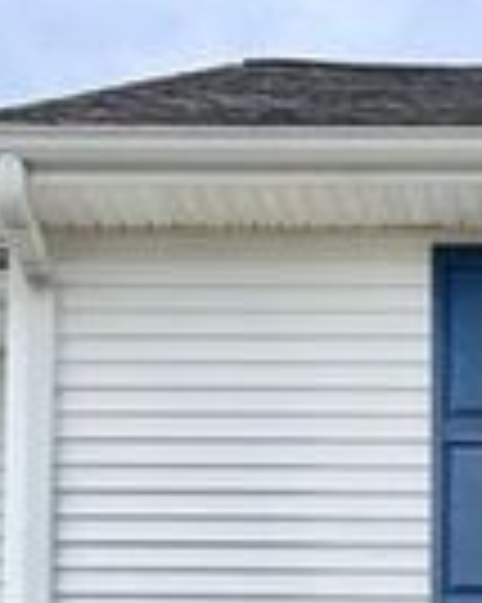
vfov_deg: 13.7
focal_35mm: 126
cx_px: 649
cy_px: 1073
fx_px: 2249
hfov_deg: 11.8
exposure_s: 1/3571
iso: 50
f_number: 1.5
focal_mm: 5.7
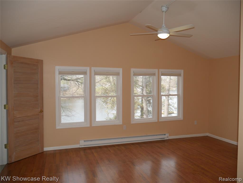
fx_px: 197
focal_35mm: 28
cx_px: 122
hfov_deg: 63.4
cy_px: 92
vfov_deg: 49.8
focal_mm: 14
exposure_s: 1/125
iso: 200
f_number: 4.5
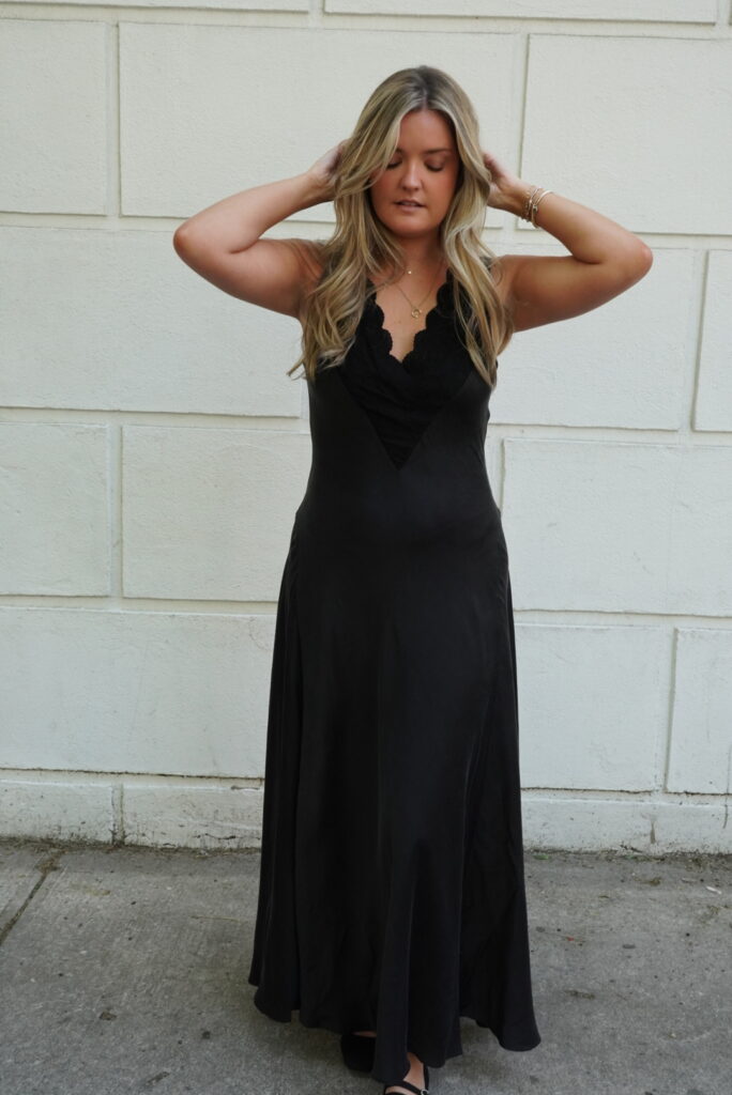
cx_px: 366
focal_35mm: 36
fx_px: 1096
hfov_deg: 36.9
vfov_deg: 53.1
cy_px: 548
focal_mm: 24
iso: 1000
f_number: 10
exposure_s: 1/100
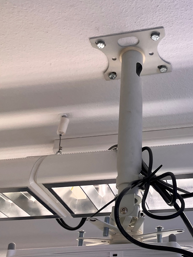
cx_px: 133
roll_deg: +0.5
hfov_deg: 28.3
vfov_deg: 37.2
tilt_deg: +30.7
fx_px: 379
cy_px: 163
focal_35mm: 51
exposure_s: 1/100
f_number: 1.6
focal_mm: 5.1
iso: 50
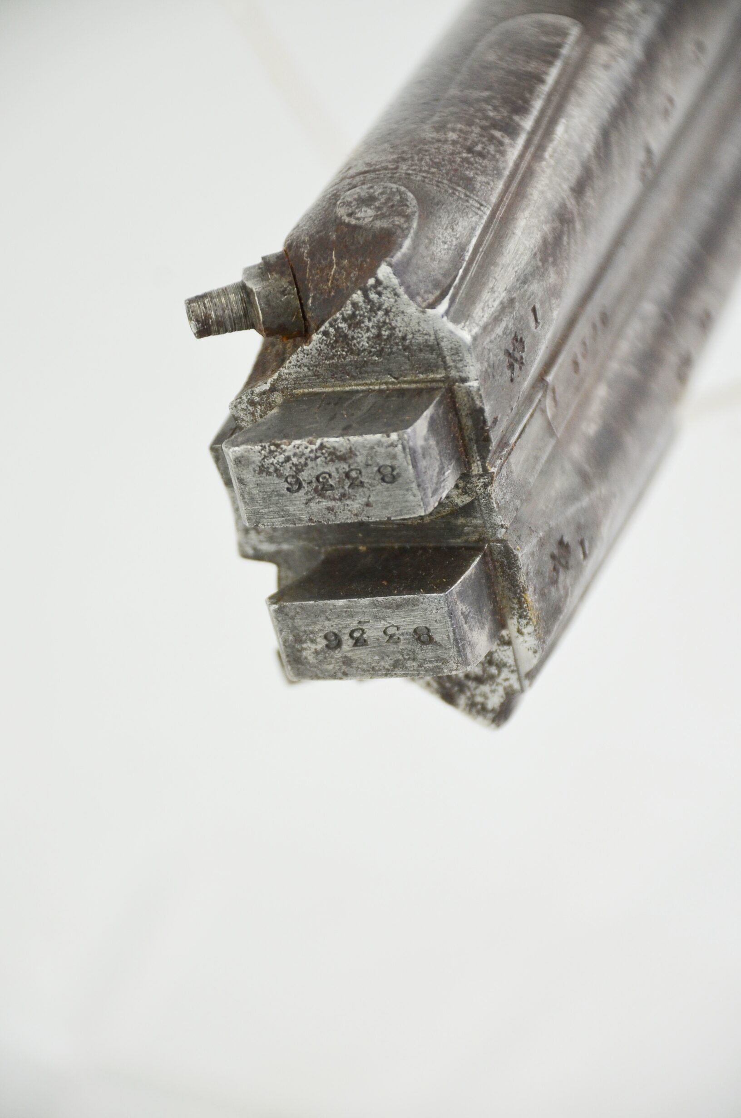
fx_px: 6280
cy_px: 559
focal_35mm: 202
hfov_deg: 6.8
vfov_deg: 10.2
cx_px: 370
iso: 560
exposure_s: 1/250
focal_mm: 135
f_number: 5.6
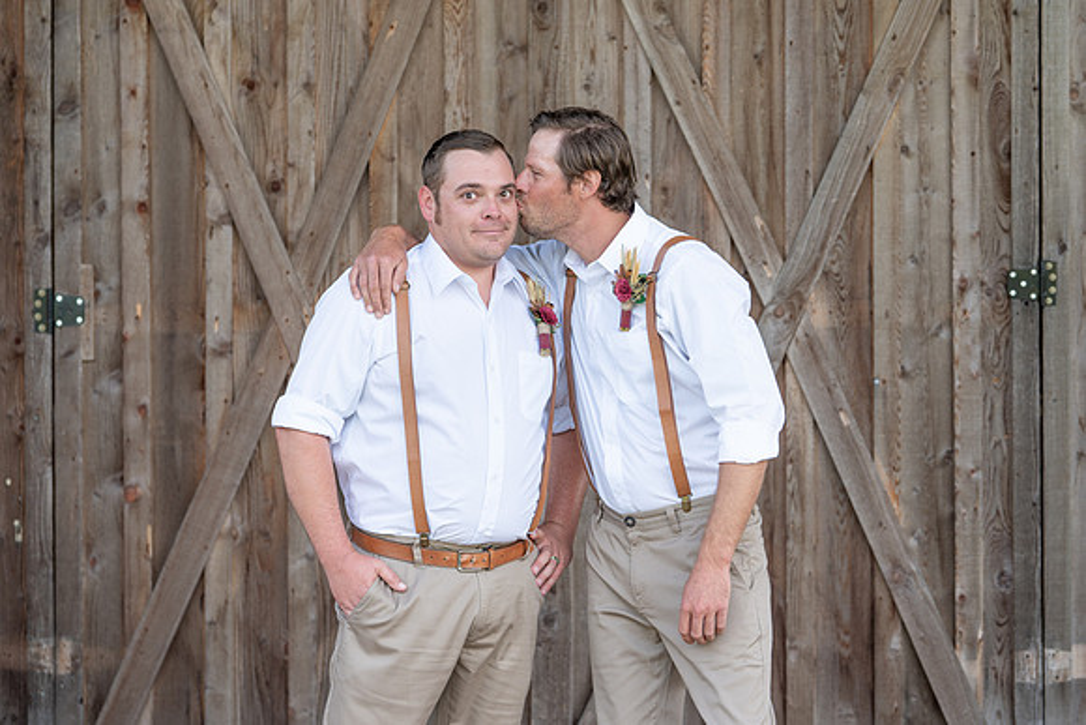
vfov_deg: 12.1
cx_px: 595
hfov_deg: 18.1
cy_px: 328
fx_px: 3414
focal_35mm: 113
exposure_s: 1/250
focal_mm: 102
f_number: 4
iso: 125
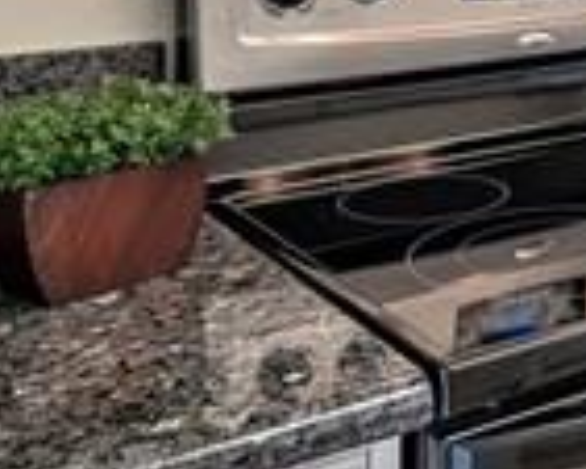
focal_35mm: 72
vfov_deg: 19.8
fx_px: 1250
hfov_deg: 23.0
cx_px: 794
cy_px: -116
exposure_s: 1/8
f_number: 8
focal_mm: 16
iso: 250
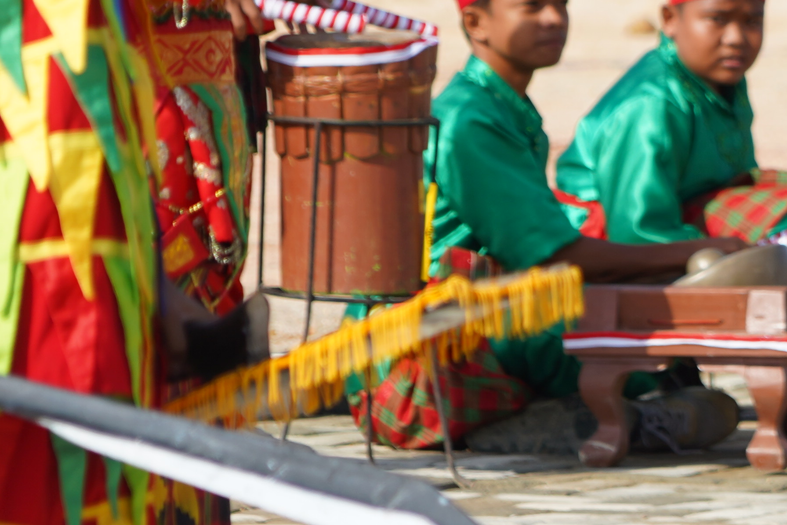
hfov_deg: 3.0
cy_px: -130
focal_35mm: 697
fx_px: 15236
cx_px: 907
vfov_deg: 2.0
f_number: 6.3
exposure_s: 1/320
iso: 100
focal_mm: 208
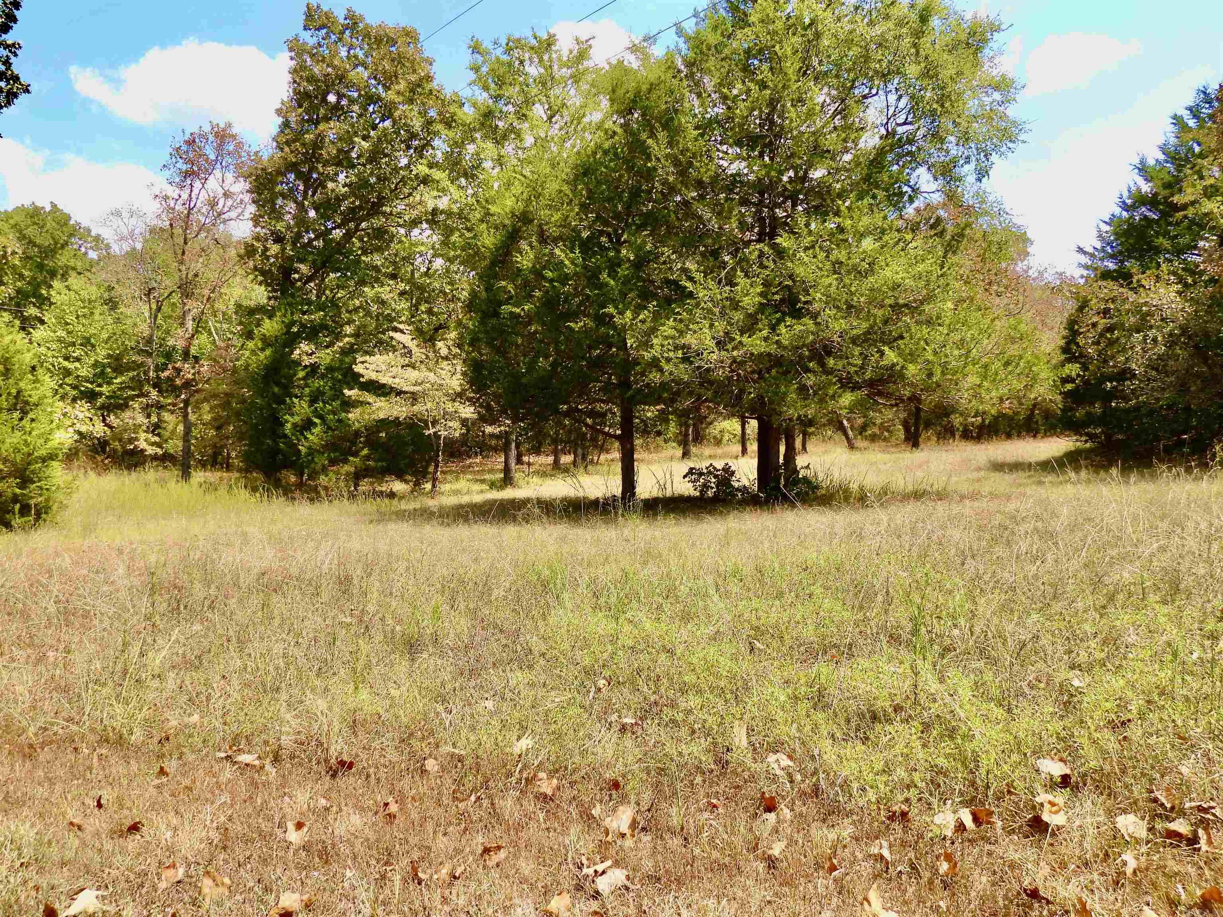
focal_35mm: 24
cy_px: 458
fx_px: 848
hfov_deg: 71.6
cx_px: 612
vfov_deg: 56.8
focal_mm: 4.3
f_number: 2.8
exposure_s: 1/800
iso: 100
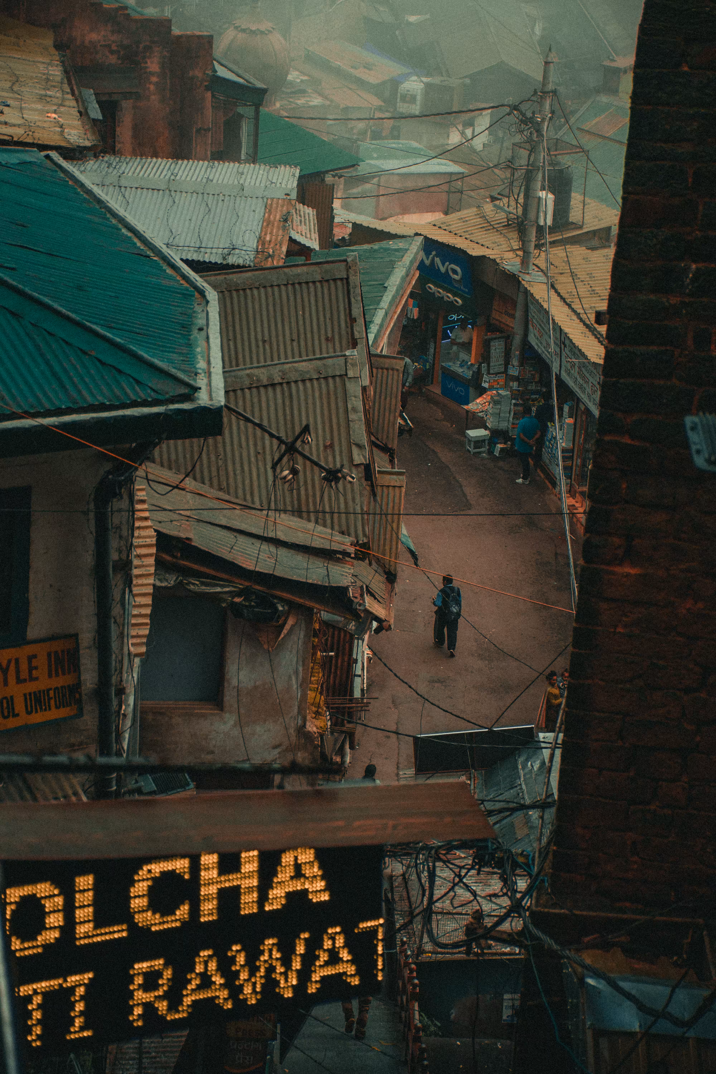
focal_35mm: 105
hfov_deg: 13.0
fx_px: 3132
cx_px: 358
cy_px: 537
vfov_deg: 19.5
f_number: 5
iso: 100
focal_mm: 70
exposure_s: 1/250
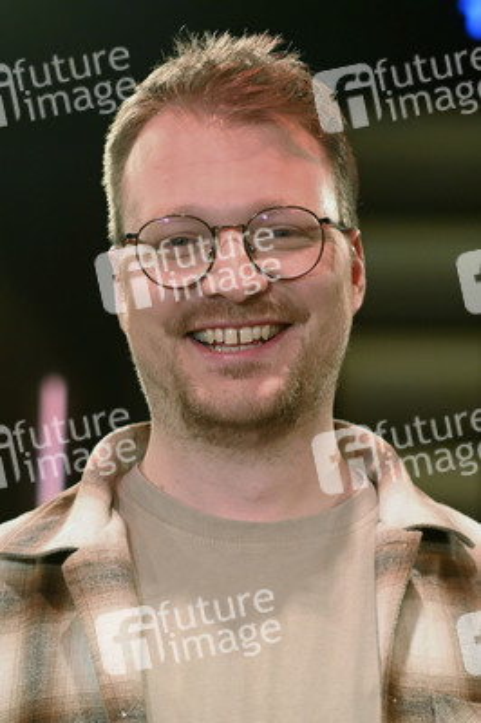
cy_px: 362
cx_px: 240
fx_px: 1104
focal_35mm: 55
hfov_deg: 24.6
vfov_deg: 36.3
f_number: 2.5
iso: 1250
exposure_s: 1/400
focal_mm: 55
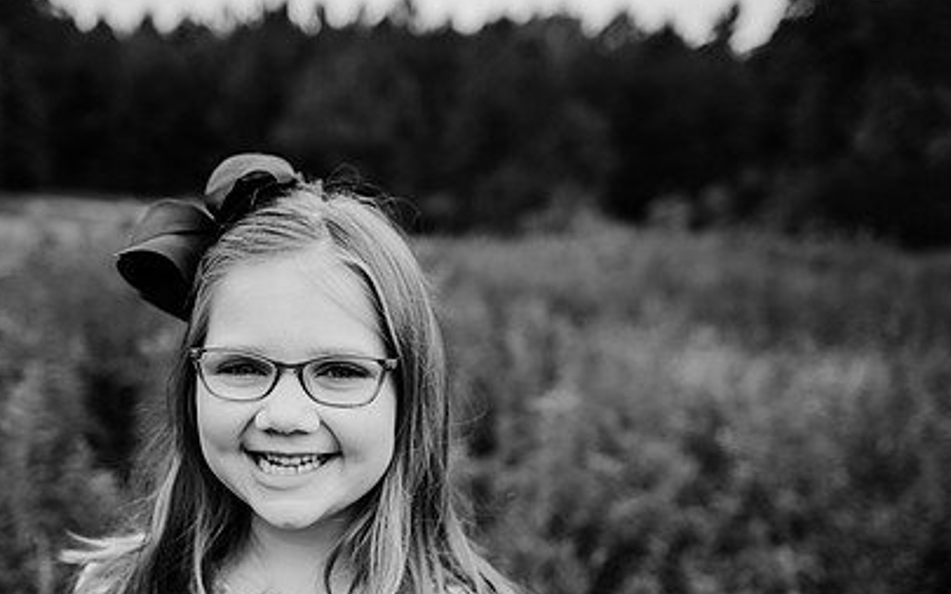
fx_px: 907
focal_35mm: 35
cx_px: 348
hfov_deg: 54.6
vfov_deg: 36.0
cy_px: 384
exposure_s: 1/800
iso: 125
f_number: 2.2
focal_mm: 24
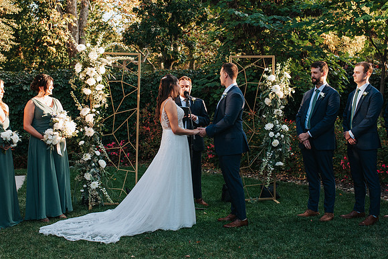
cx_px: 194
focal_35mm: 52
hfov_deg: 37.9
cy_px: 129
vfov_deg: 25.8
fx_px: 565
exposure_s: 1/1000
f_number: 3.2
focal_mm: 35
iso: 1000
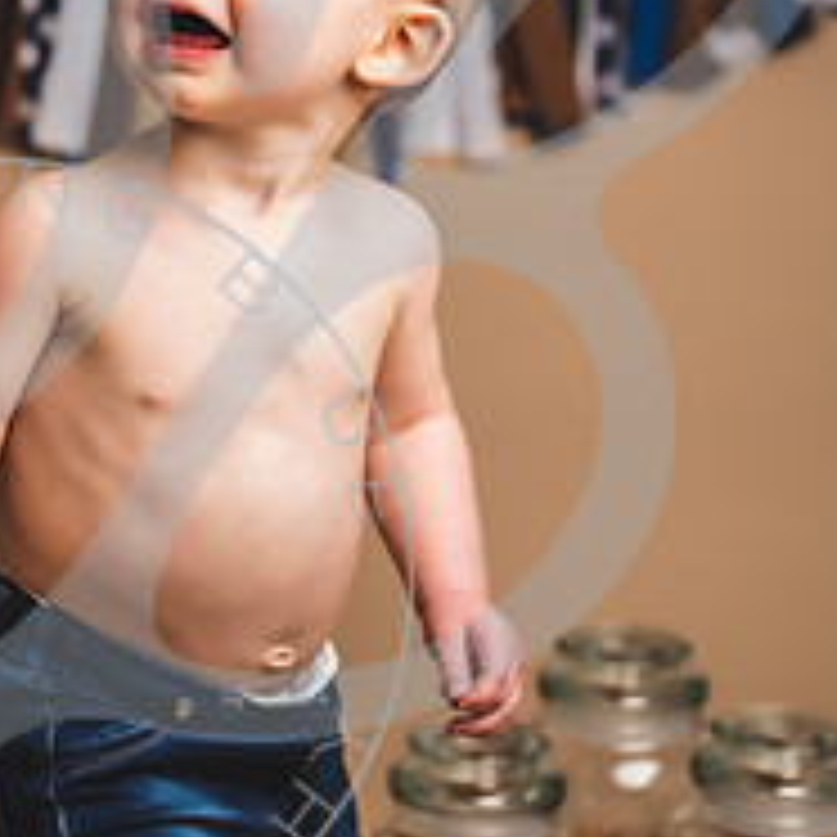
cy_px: 234
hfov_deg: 16.8
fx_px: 2818
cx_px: 198
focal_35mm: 103
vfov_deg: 16.8
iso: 200
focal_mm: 50
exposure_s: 1/125
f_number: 2.8
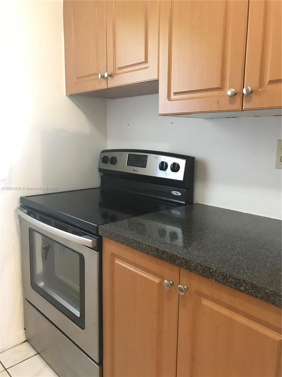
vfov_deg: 63.4
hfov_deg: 49.7
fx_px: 304
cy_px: 188
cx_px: 141
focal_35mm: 28
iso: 100
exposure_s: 1/9
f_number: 1.8
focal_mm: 3.99
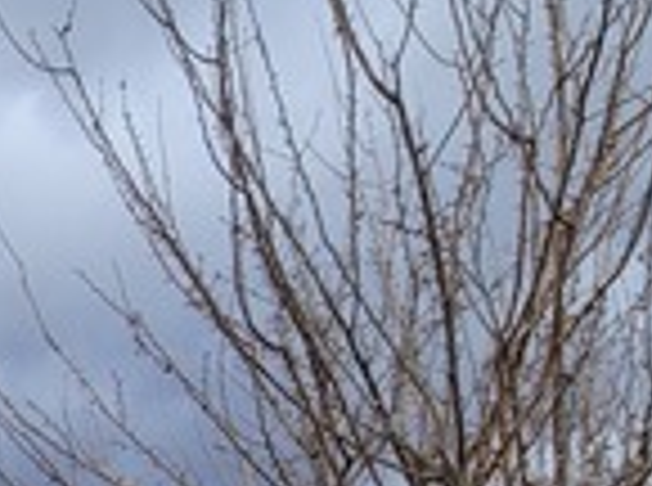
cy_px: 936
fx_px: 1127
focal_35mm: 60
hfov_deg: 24.2
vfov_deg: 17.9
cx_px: -357
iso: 50
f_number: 2.2
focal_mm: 2.2
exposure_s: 1/444
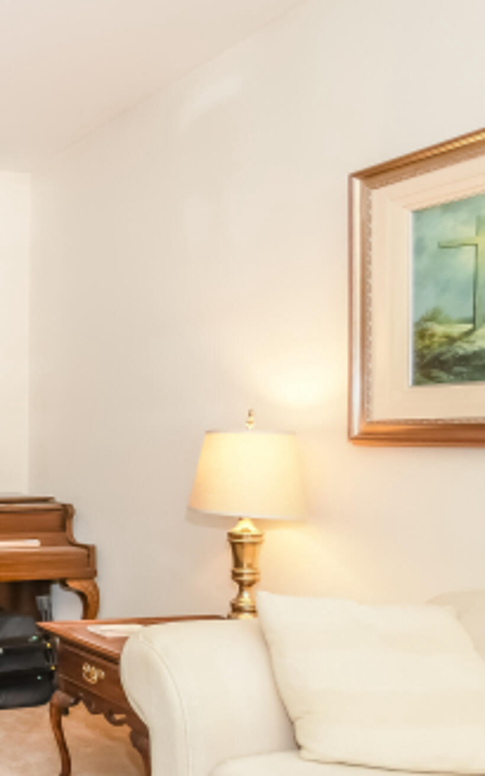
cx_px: -258
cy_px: 435
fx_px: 740
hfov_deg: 25.9
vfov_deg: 55.2
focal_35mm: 35
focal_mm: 10
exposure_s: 1/320
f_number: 8
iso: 400
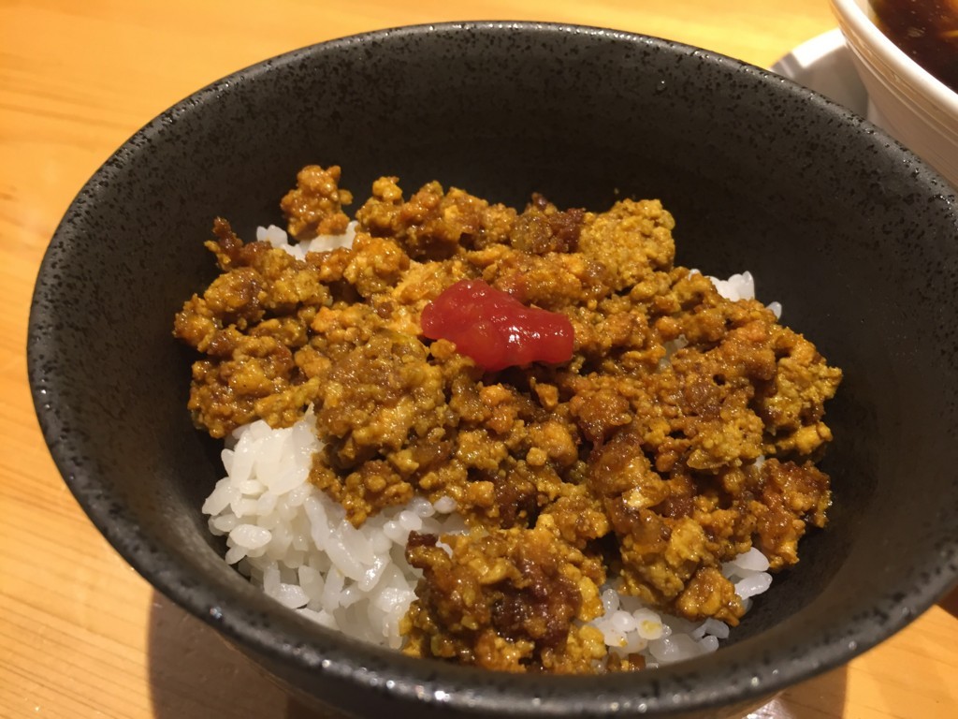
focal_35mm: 29
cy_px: 360
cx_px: 479
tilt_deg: -46.9
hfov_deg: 61.7
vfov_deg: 48.2
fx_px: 803
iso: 100
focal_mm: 4.15
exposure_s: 1/33
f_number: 2.2
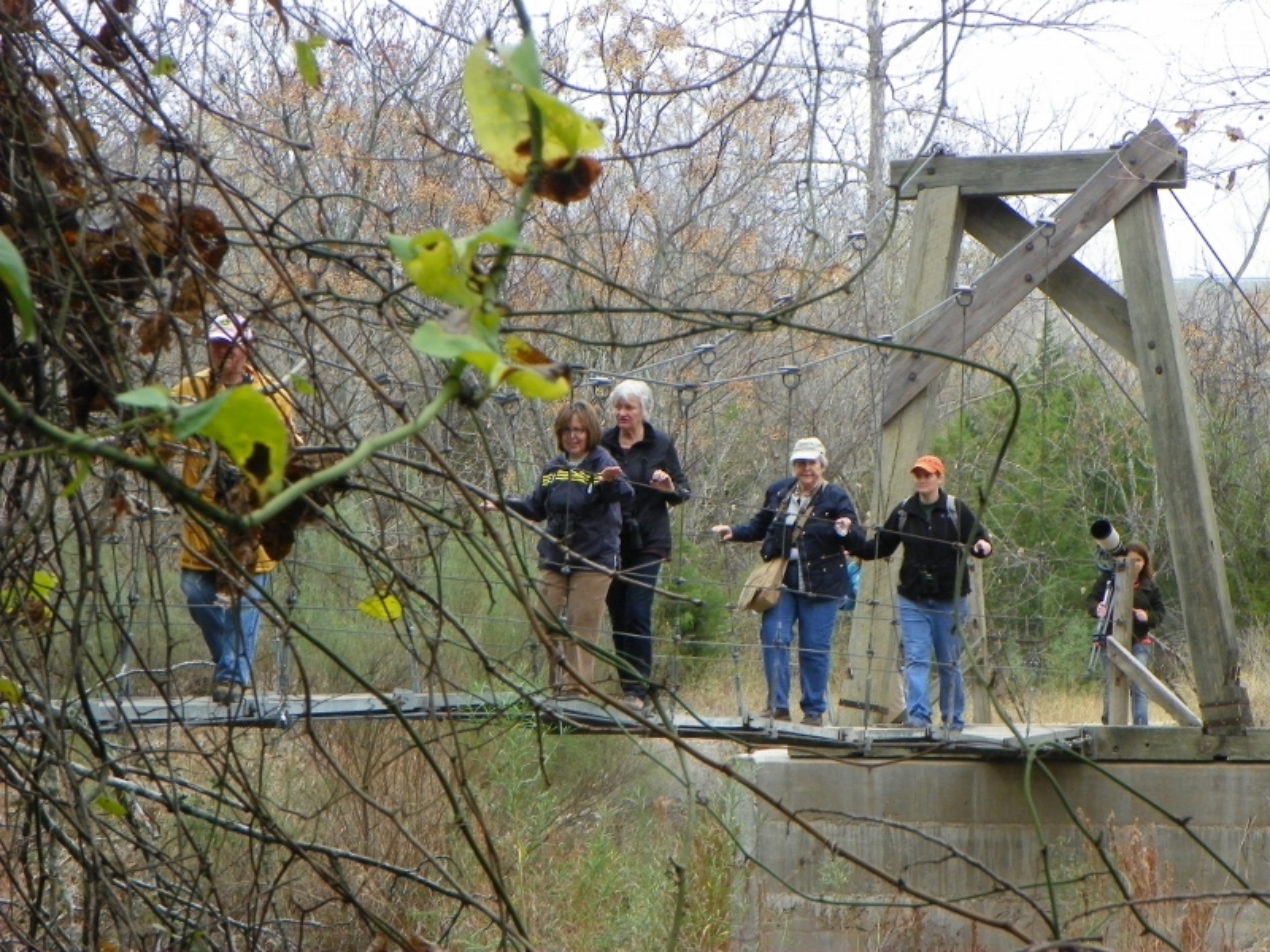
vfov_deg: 10.3
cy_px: 476
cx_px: 635
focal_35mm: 144
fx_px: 5283
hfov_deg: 13.7
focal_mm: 25.7
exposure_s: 1/125
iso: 200
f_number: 5.6
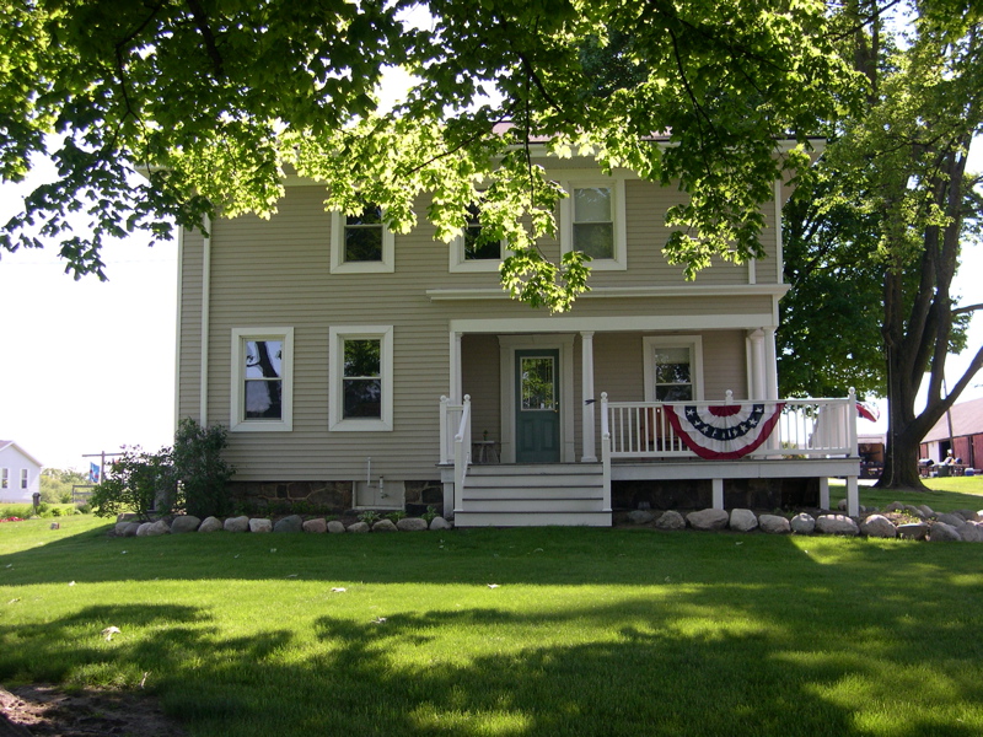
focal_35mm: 38
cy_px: 368
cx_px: 492
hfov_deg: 49.0
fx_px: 1079
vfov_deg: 37.7
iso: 100
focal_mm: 8
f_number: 2.8
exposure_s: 1/434
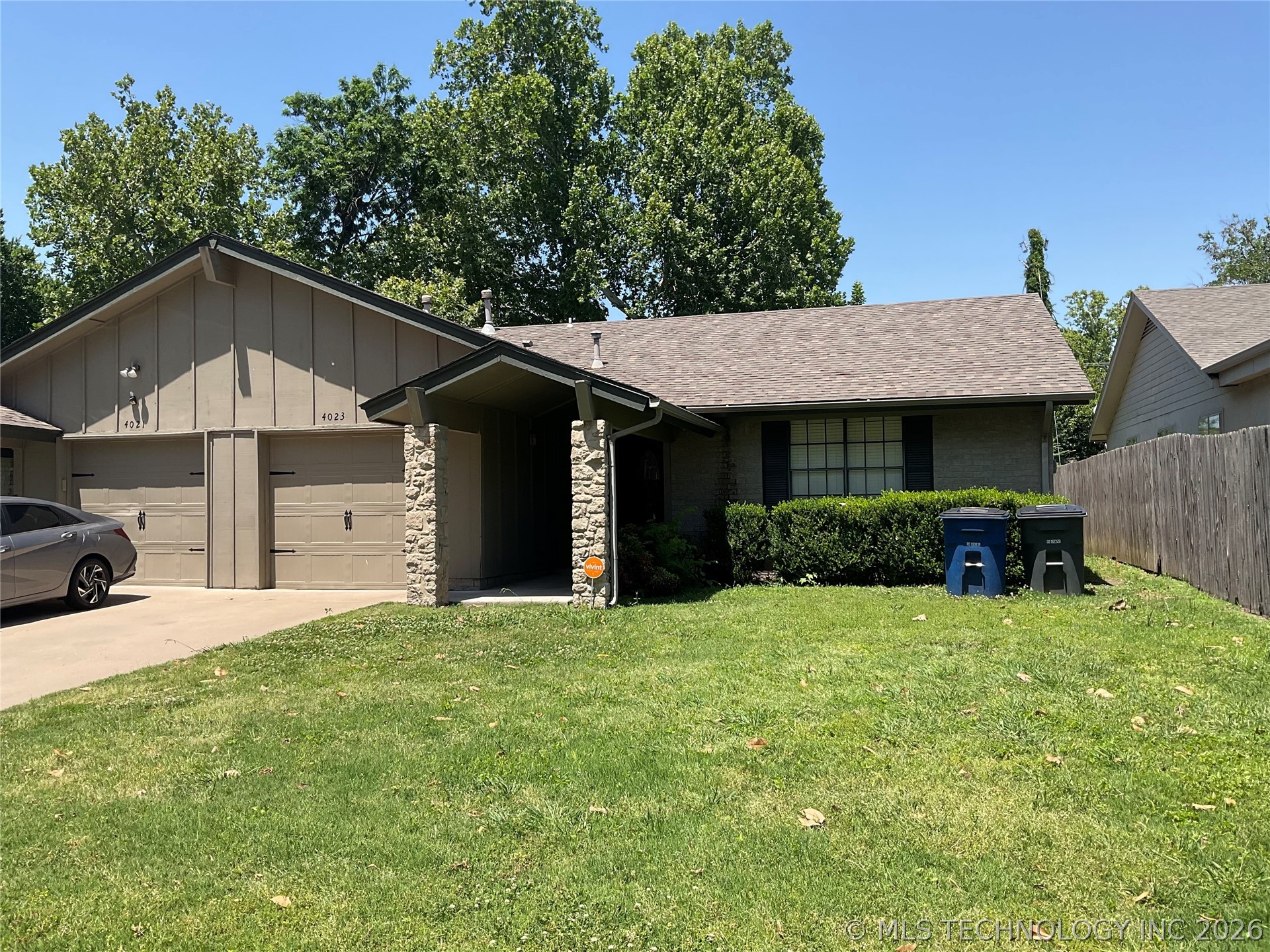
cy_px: 476
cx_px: 635
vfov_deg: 48.2
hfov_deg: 61.7
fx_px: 1064
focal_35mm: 29
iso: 16
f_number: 1.8
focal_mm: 3
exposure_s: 1/1342
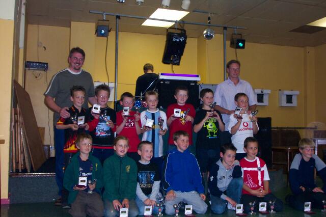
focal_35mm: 47
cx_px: 163
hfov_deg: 41.9
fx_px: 425
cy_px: 108
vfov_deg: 28.6
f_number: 3.1
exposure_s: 1/30
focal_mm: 9.8
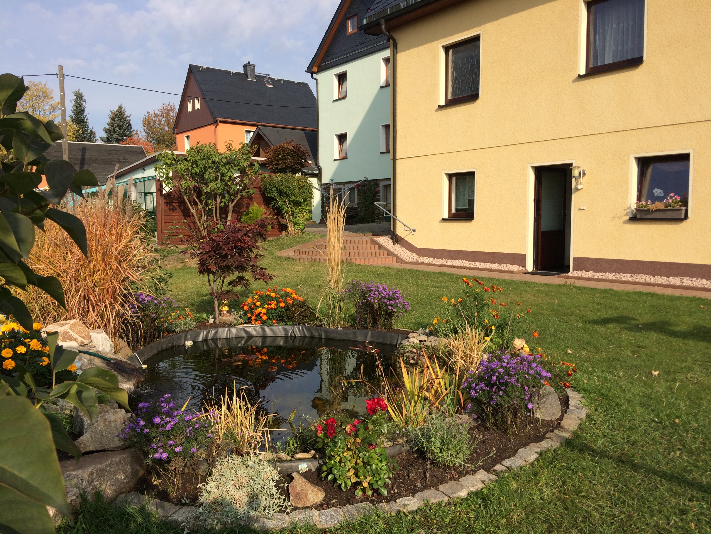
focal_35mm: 29
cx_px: 356
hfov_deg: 61.7
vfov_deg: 48.2
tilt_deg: -7.7
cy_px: 267
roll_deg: +2.2
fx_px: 596
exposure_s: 1/1953
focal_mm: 4.15
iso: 32
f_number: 2.2
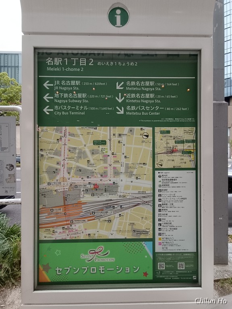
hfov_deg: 78.1
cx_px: 116
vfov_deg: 94.5
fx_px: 143
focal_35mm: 16
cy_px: 154
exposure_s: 1/100
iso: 177
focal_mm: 1.66
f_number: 2.2
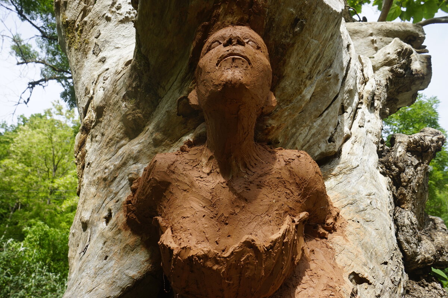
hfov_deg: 65.5
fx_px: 348
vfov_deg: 46.4
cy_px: 149
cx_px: 224
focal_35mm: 28
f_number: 9
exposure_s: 1/80
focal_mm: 28
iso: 100
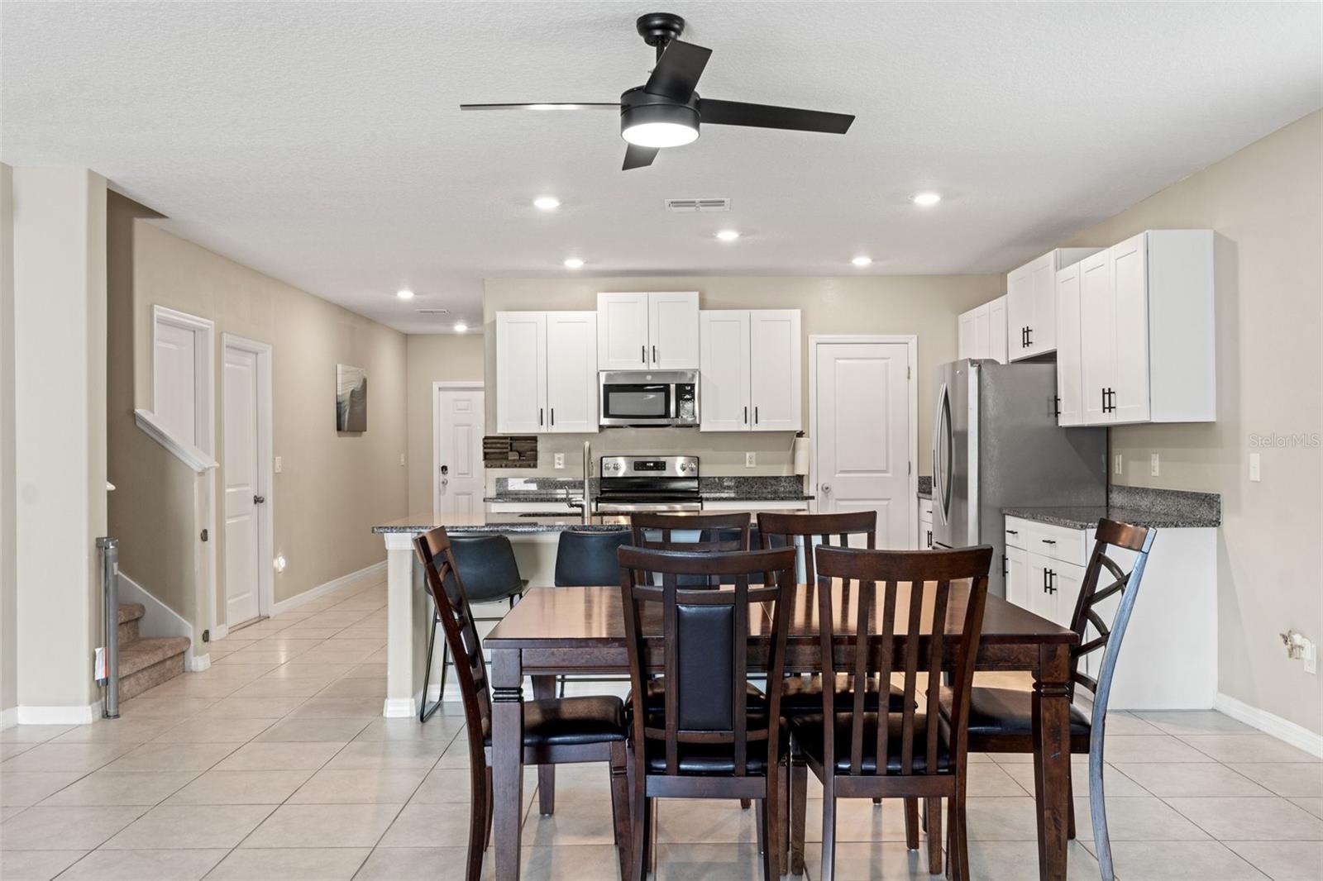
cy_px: 440
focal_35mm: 30
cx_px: 662
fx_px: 1102
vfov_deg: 43.6
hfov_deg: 61.9
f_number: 8
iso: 400
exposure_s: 1/2.5
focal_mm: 20
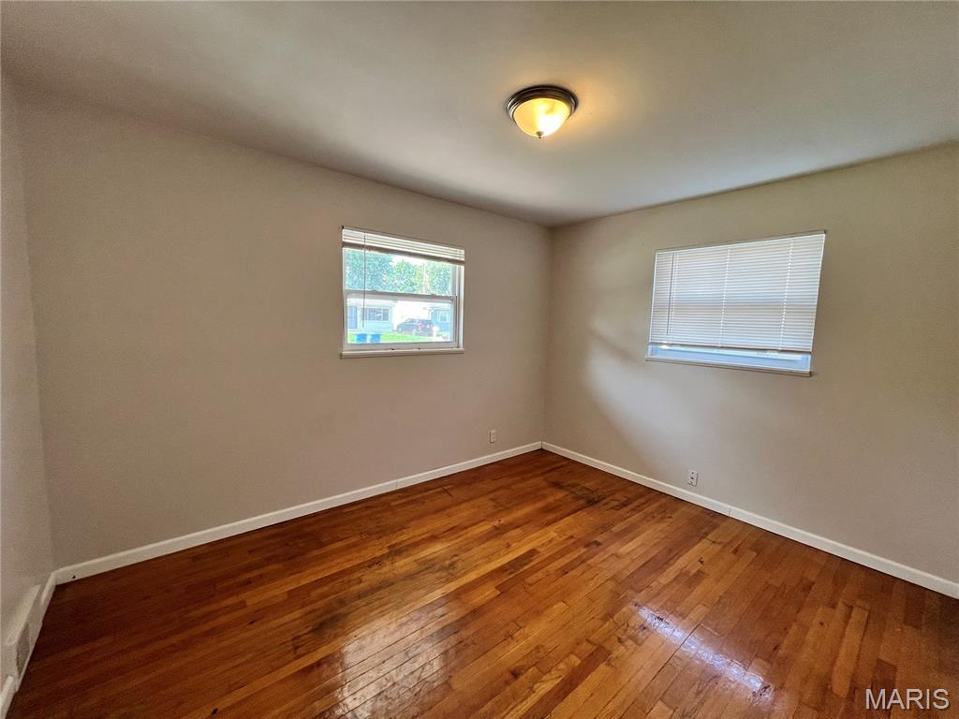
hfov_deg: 106.2
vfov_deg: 89.9
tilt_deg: -6.3
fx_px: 360
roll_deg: -2.1
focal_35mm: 13
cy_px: 360
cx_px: 480
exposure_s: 1/120
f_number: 1.8
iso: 125
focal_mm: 1.57
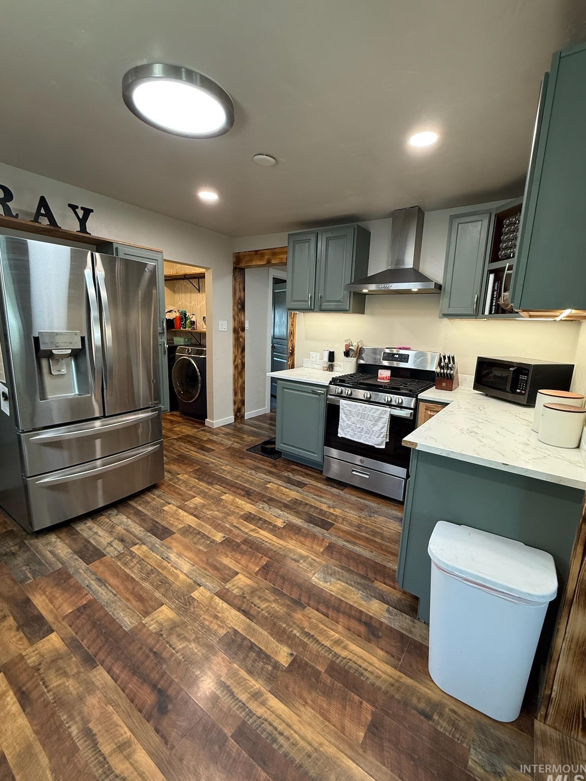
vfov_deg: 98.2
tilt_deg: -11.4
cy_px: 393
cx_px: 301
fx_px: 338
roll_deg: -2.8
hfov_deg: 81.7
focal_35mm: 15
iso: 200
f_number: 2.2
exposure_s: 1/60
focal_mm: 2.22
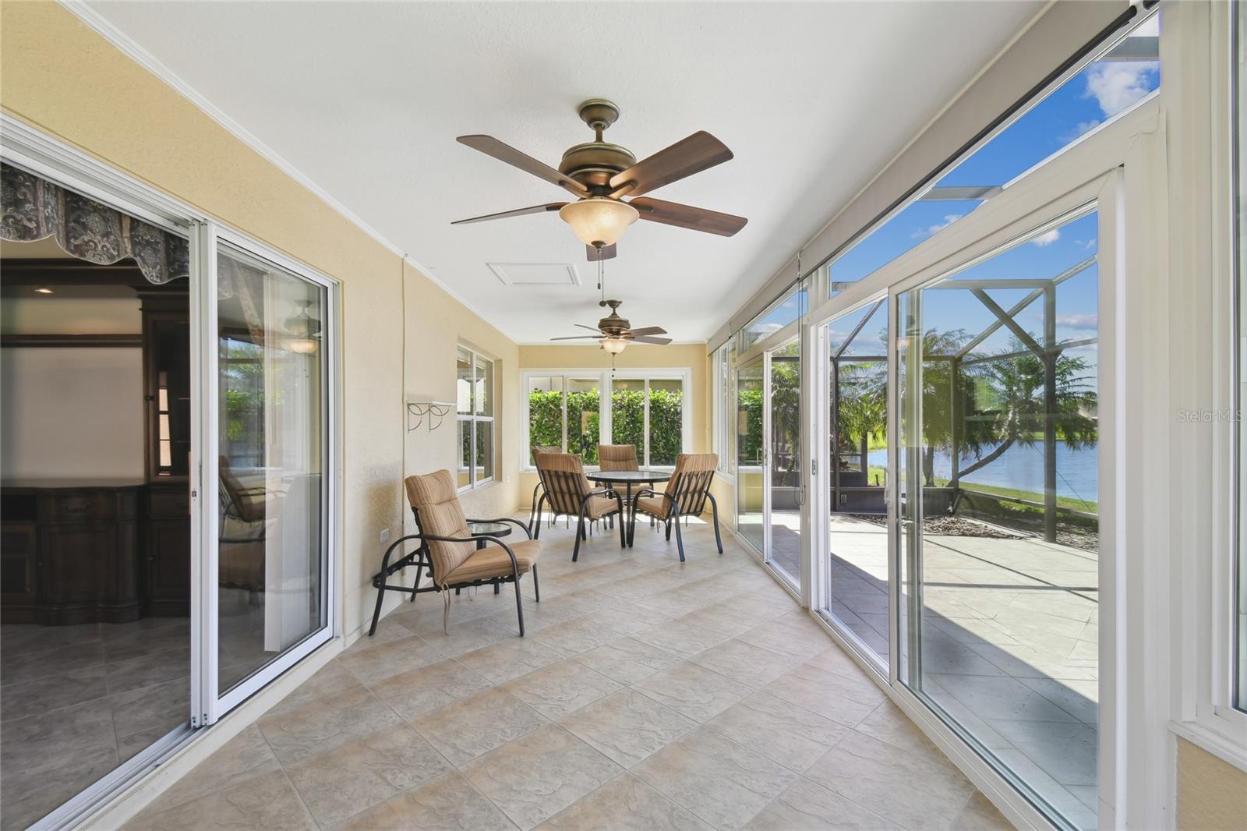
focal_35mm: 15
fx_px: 519
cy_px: 416
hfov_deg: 100.4
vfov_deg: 77.3
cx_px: 624
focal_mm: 10
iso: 100
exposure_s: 1/125
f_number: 7.1
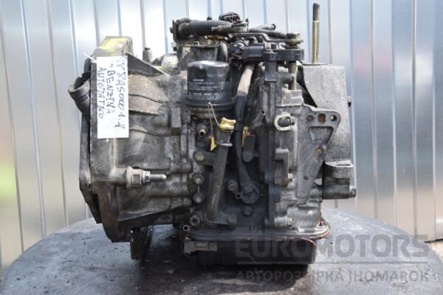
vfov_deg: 25.8
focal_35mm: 52
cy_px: 148
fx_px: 646
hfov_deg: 37.9
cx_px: 222
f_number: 13
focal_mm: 35
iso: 800
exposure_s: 1/200
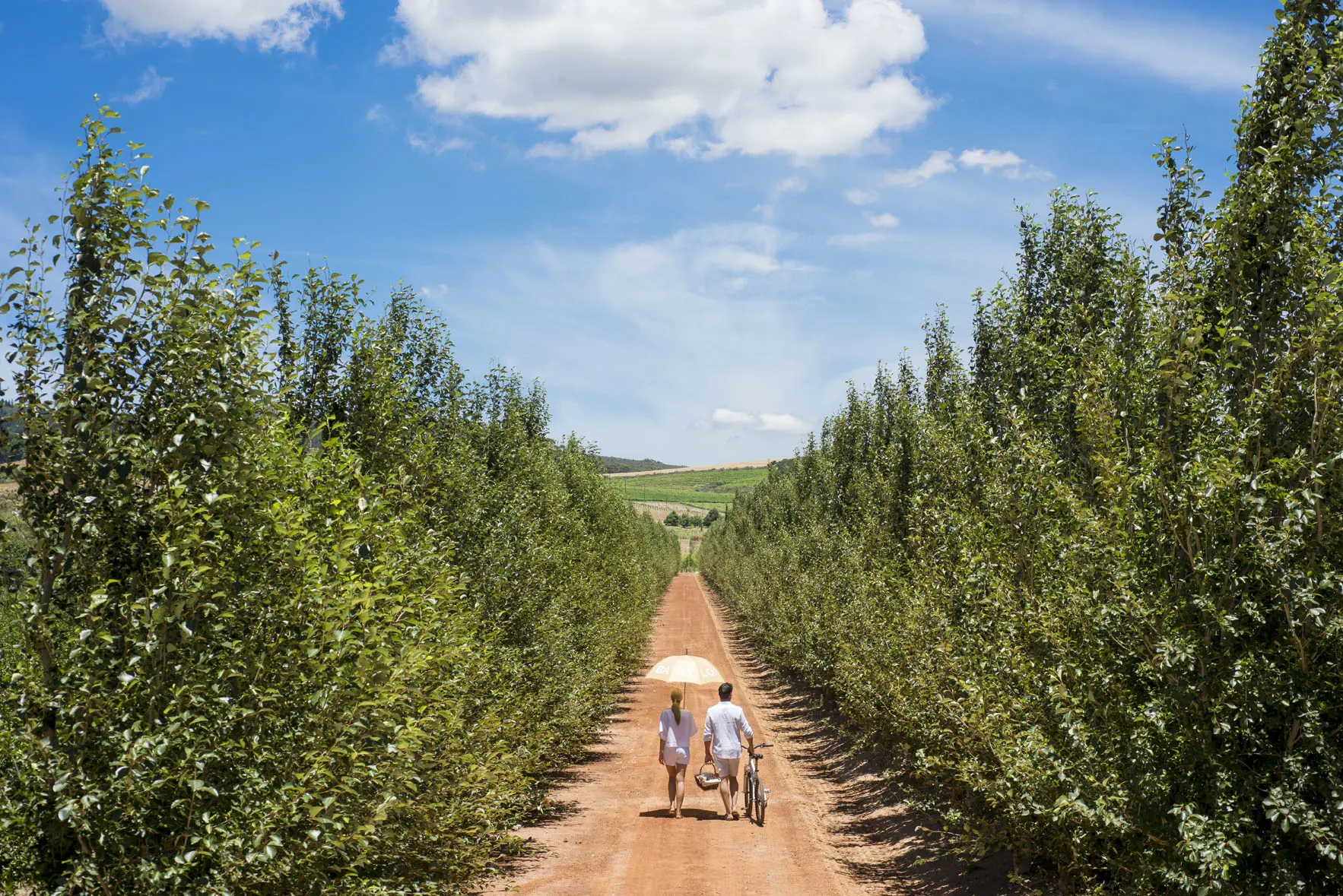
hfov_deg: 33.4
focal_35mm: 60
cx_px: 672
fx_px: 2239
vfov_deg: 22.6
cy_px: 448
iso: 200
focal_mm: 60
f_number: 9.5
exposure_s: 1/350
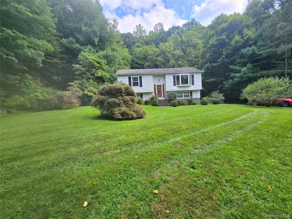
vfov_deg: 89.9
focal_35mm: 13
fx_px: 110
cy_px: 110
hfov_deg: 106.2
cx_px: 146
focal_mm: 2.2
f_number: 2.2
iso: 50
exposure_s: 1/909
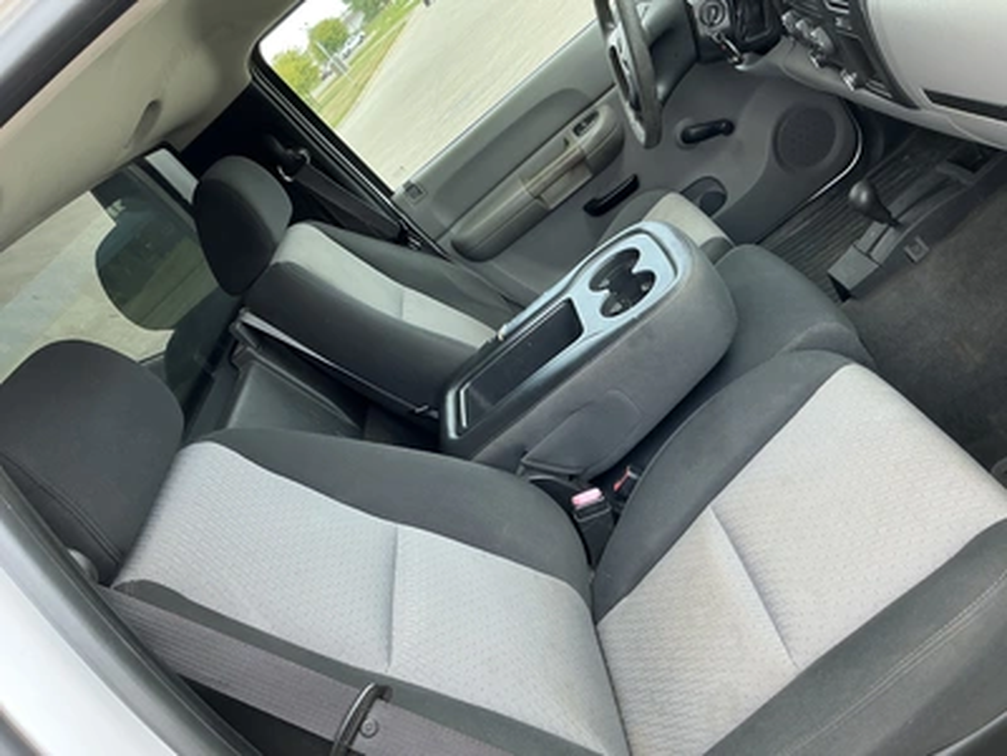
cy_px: 378
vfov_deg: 49.7
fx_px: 815
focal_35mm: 28
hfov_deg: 63.4
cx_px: 504
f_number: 1.8
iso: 25
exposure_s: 1/122
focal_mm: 3
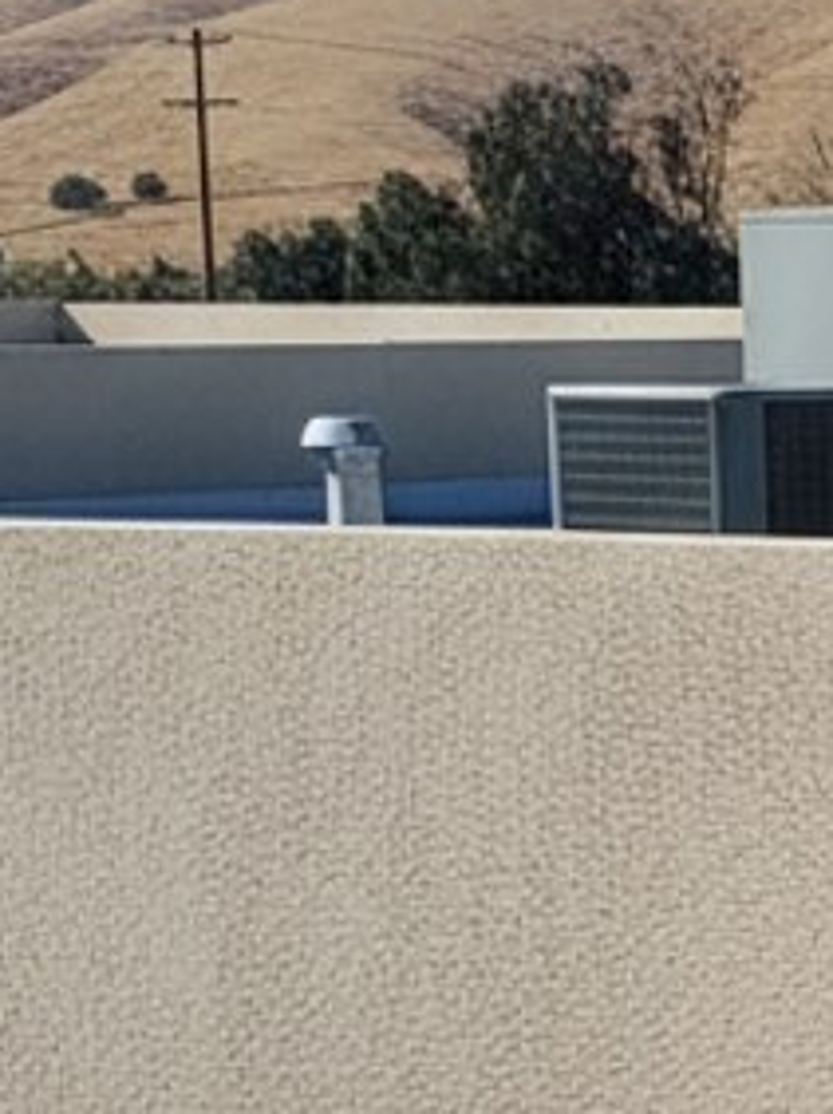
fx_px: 3149
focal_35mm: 98
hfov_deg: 13.2
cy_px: 1240
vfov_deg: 19.2
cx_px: 1634
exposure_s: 1/1469
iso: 1169
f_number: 1.8
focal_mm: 6.4
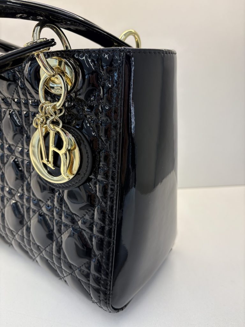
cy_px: 164
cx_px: 122
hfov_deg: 53.1
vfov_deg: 67.3
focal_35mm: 26
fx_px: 245
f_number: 1.6
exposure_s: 1/50
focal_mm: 5.96
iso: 80
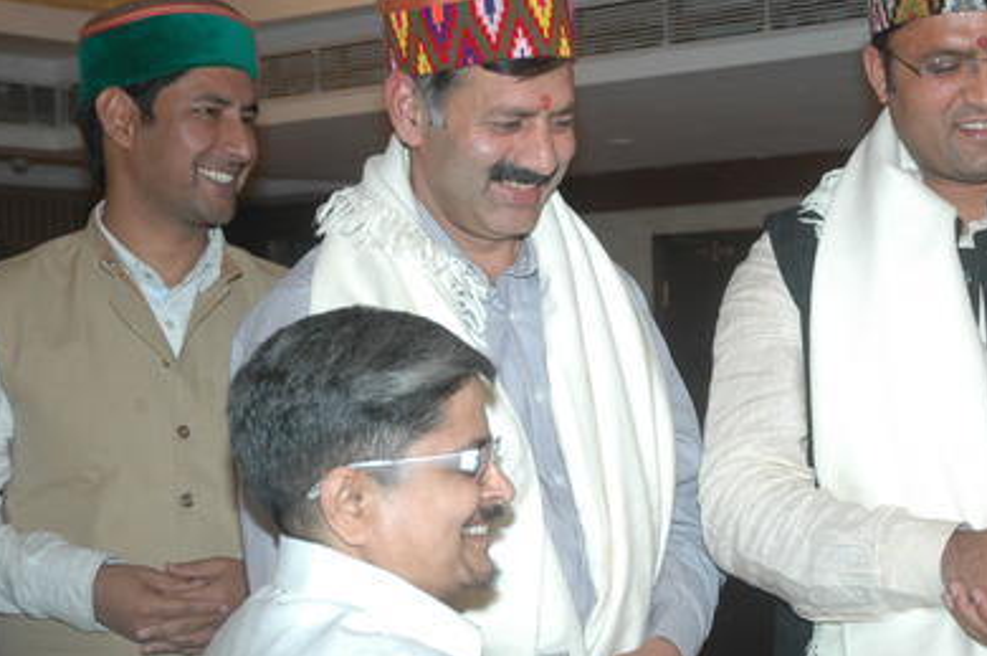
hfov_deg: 24.9
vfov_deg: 16.8
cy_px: 442
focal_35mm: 81
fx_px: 2212
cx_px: 706
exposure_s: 1/60
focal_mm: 35
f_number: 4.2
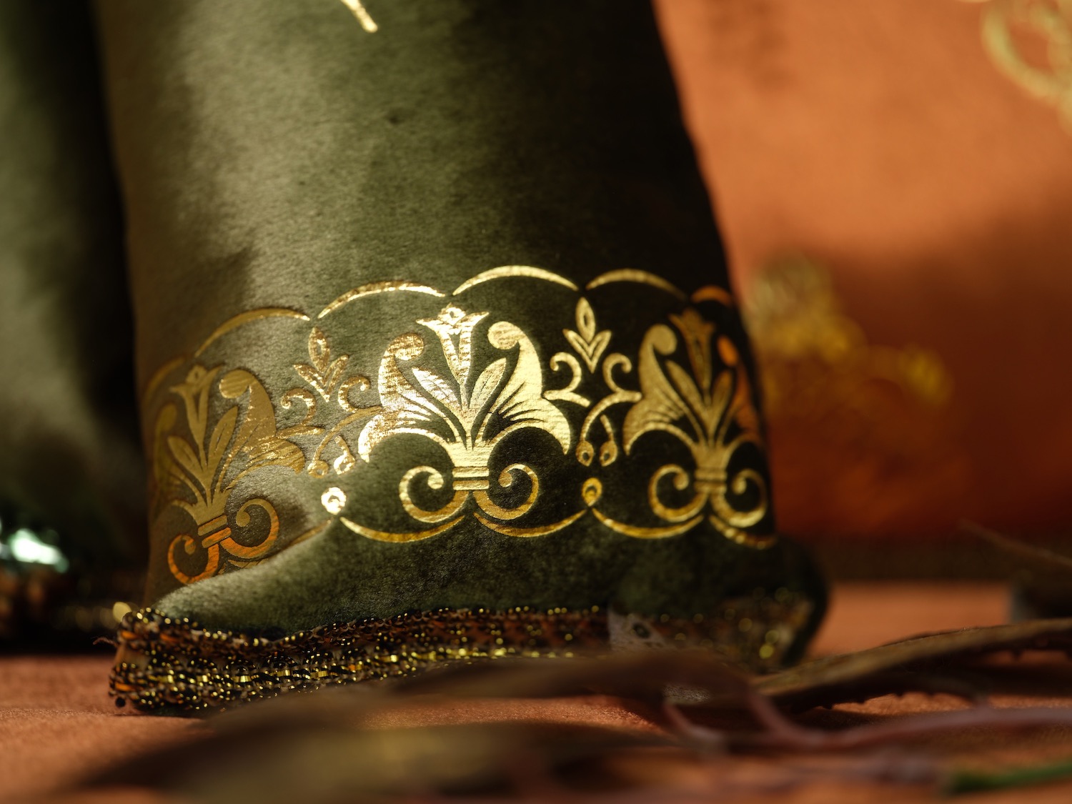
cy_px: 402
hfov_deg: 20.7
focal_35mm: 95
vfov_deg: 15.6
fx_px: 2942
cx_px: 536
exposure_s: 1/125
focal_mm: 120
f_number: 4
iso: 400
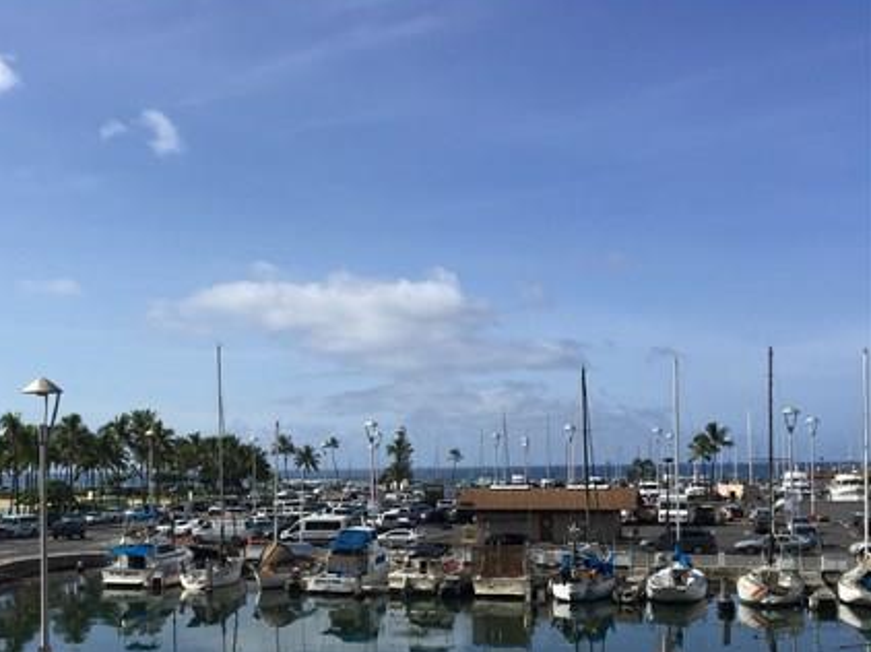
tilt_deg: +0.9
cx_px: 213
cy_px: 479
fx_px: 1106
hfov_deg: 41.6
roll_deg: +0.9
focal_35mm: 44
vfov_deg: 32.3
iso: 32
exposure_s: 1/2825
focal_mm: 4.15
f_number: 2.2
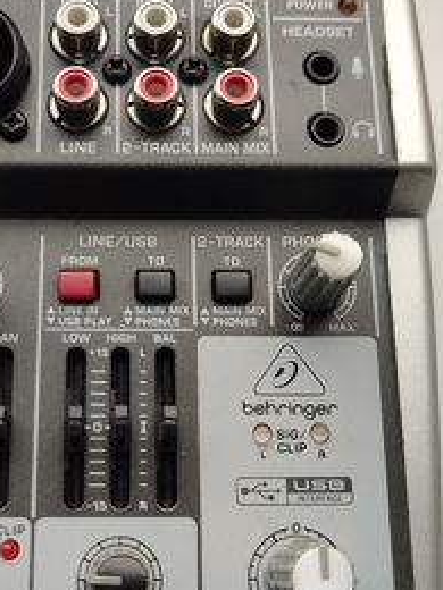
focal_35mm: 48
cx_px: 147
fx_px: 819
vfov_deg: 39.7
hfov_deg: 30.0
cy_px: 302
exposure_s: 1/79
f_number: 1.9
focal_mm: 6.04
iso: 50
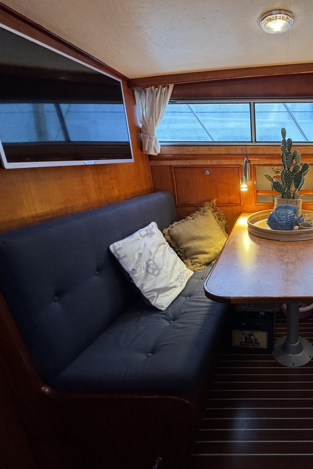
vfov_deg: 84.0
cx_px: 280
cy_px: 229
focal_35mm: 20
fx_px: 261
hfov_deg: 54.3
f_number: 2.2
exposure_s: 1/58
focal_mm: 2.22
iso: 640
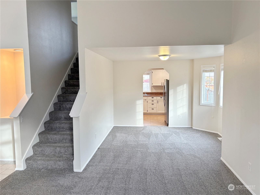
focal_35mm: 26
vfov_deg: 53.1
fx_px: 195
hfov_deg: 67.3
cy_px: 98
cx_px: 130
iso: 100
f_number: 1.6
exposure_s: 1/120
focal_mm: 5.96
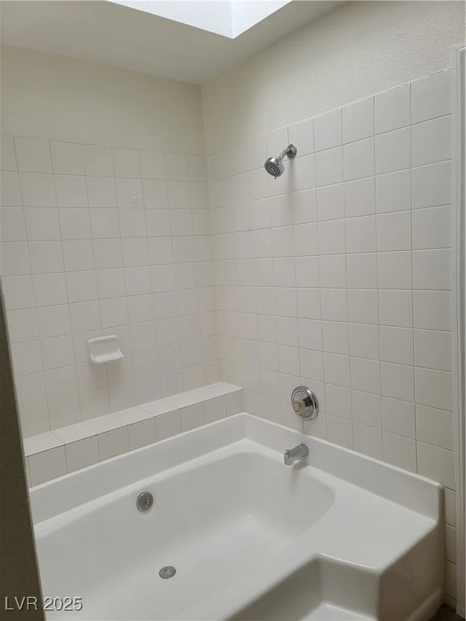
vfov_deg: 69.4
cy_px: 310
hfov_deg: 54.9
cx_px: 233
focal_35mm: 25
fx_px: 449
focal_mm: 7
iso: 16
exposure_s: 1/142
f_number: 1.8
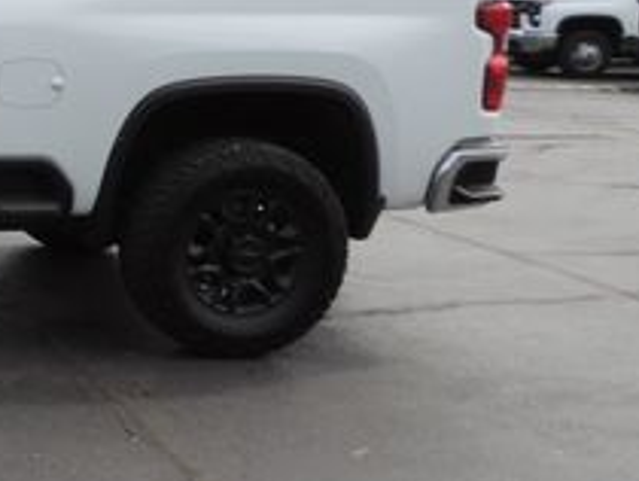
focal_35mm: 73
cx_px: -240
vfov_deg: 20.1
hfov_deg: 23.0
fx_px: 1349
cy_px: 137
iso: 80
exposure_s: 1/800
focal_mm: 4.3
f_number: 3
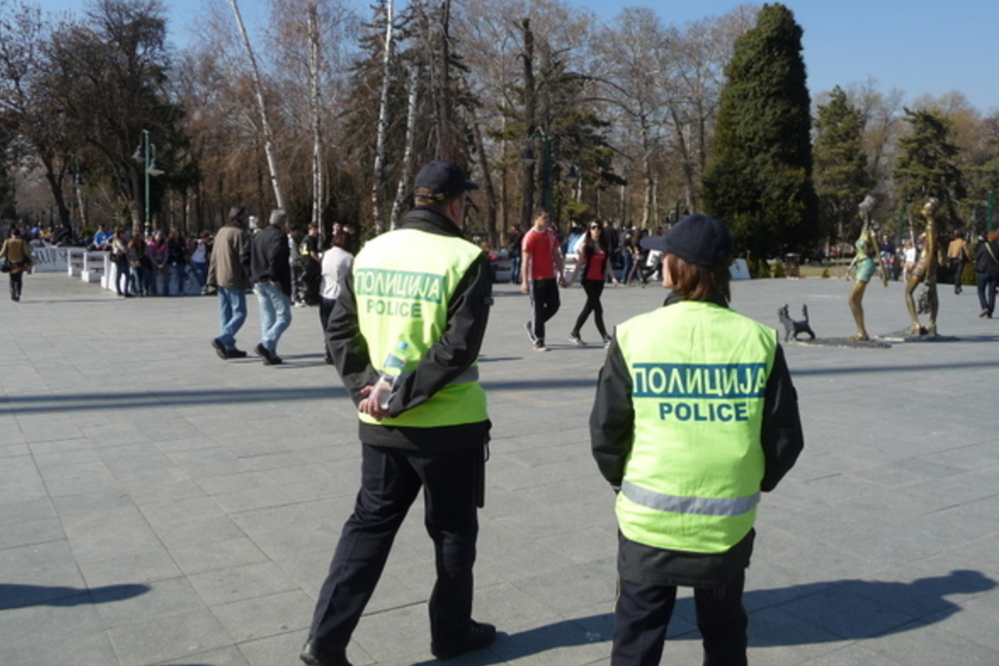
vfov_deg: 38.8
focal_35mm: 34
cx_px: 496
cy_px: 292
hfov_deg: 55.8
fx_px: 943
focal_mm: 5.3
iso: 100
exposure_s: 1/1000
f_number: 3.5
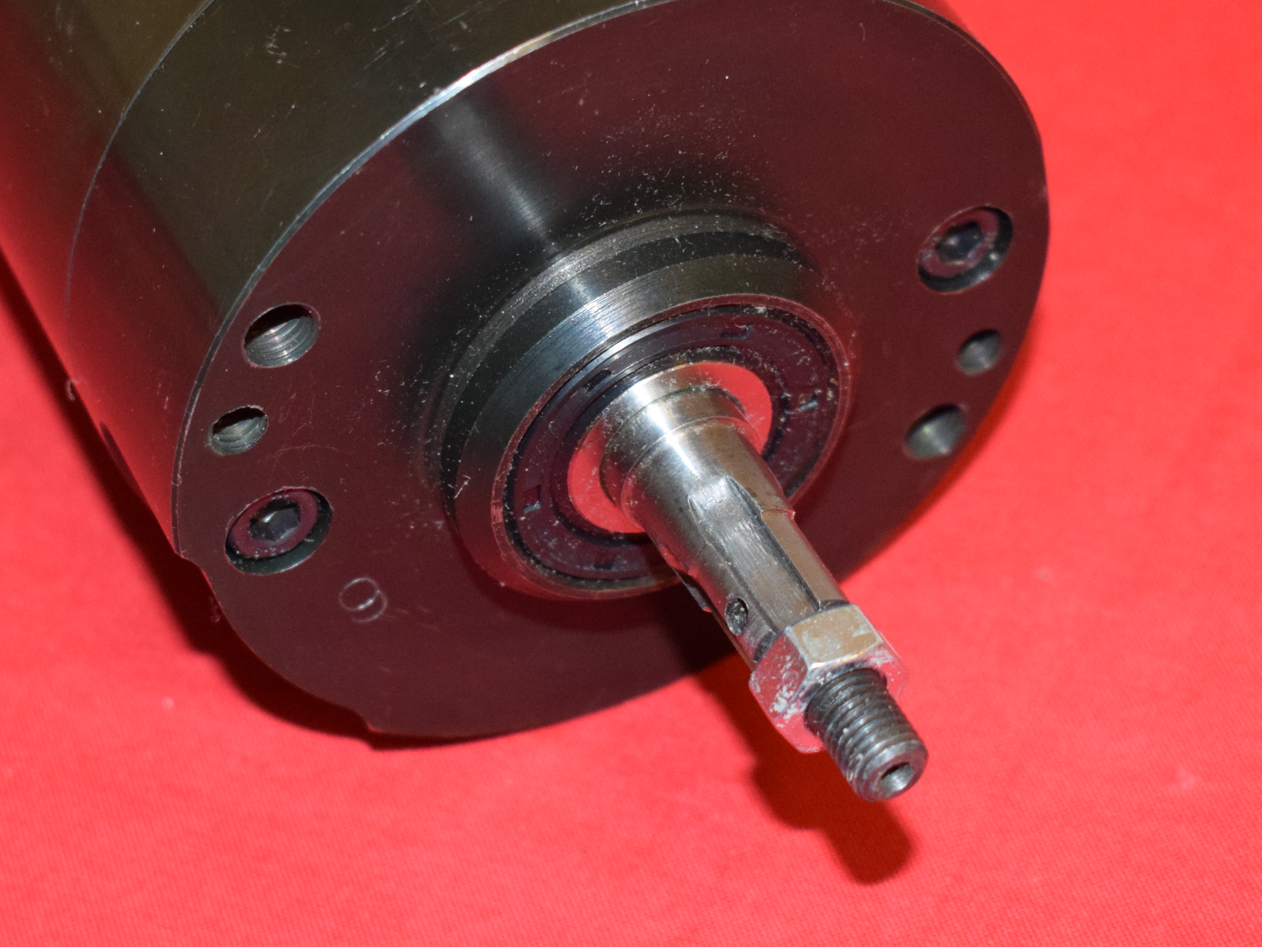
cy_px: 419
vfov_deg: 14.4
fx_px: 3755
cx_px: 585
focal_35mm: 103
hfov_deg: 19.1
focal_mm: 38
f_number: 5
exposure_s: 1/125
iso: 2000
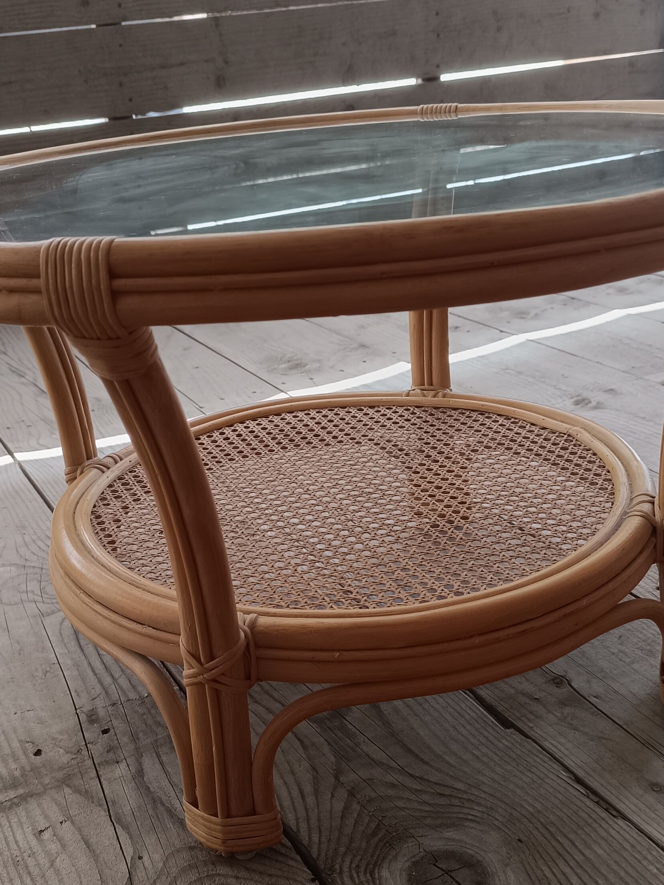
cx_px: 310
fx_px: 1125
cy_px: 518
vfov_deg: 42.8
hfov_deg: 32.9
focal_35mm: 44
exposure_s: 1/100
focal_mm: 6.14
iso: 337
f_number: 1.65
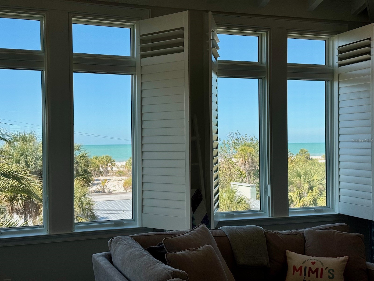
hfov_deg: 39.7
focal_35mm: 48
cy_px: 140
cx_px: 187
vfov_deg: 30.3
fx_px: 519
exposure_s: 1/2110
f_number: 1.78
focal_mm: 6.76
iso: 64
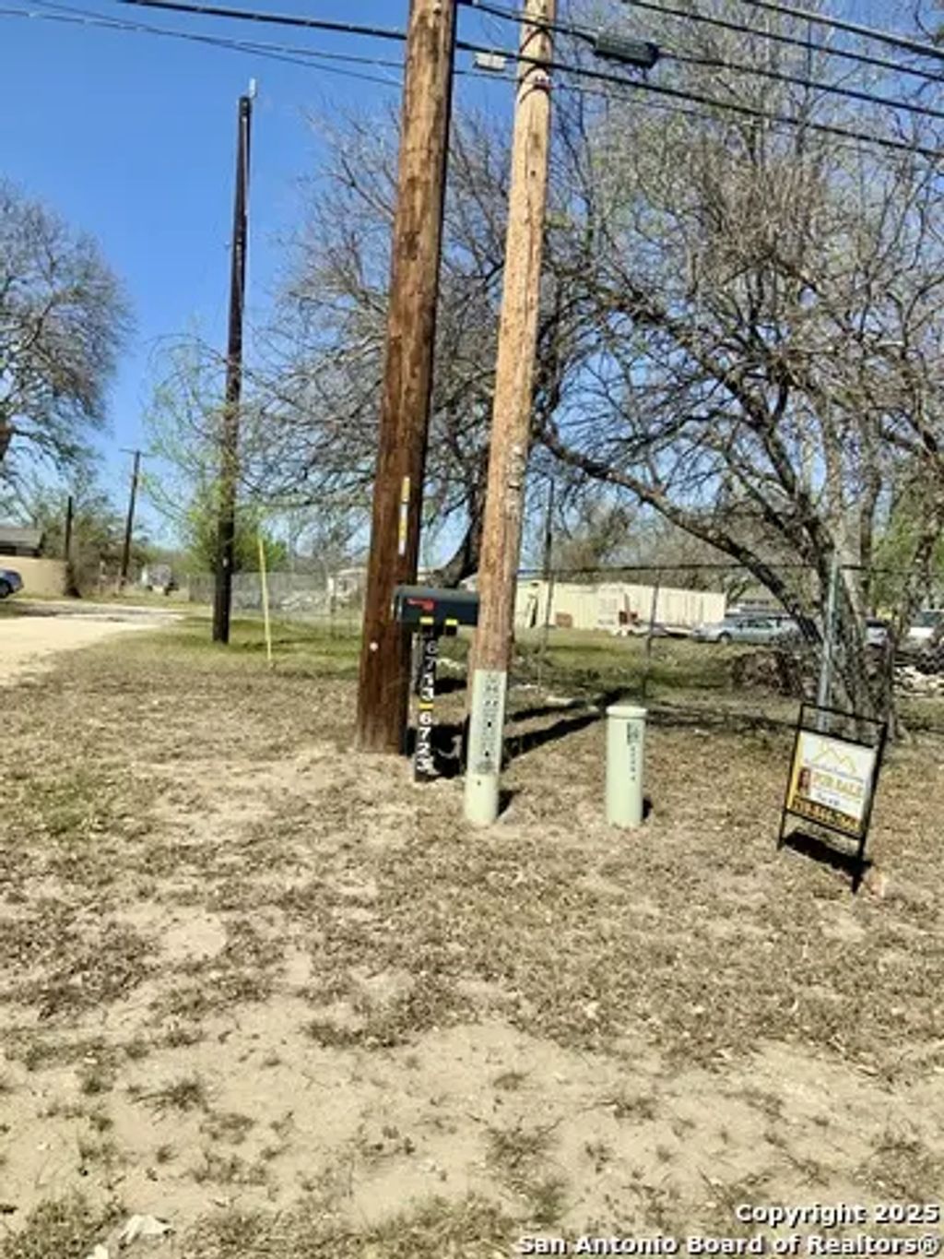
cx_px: 472
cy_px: 630
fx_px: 1054
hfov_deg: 48.2
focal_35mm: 29
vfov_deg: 61.7
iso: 16
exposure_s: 1/2427
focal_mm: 3
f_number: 1.8
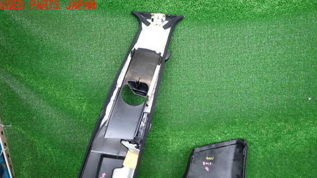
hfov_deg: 67.9
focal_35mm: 28
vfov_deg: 40.8
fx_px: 235
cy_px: 121
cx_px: 160
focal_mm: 4.5
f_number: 2
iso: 200
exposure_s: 1/30
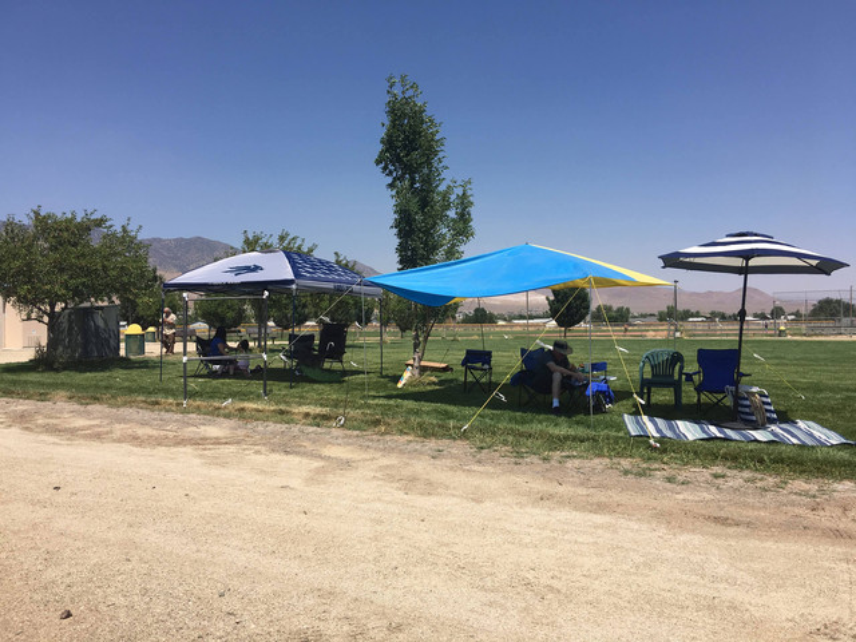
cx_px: 428
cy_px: 321
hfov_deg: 61.7
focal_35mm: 29
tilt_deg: +1.9
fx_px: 717
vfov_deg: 48.2
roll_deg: +1.5
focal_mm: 4.15
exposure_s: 1/2137
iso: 25
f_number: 2.2
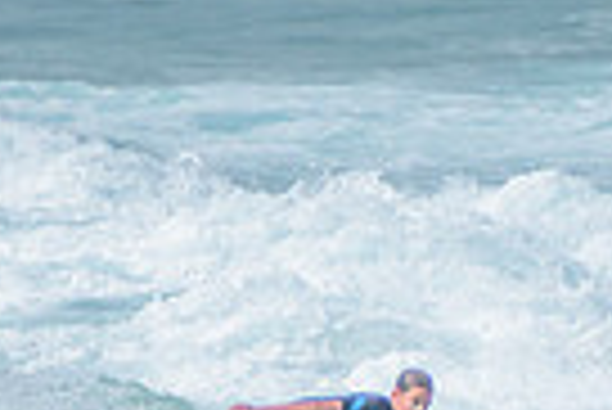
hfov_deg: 1.0
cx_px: 365
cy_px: 592
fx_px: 35653
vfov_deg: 0.7
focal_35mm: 2095
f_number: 5.6
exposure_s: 1/2000
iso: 140
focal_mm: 400
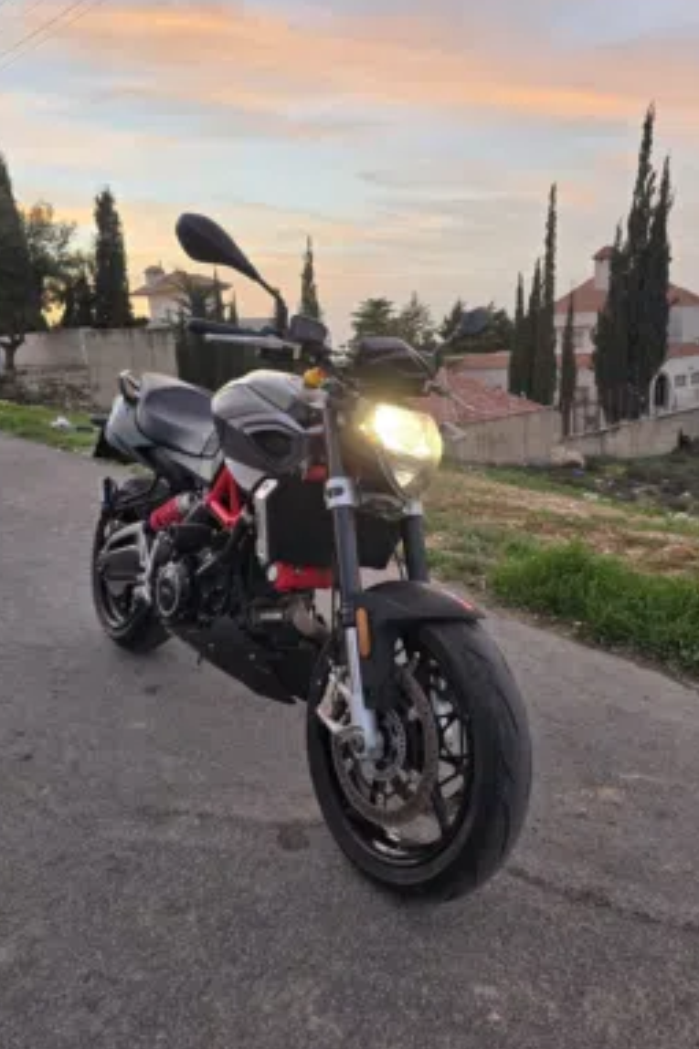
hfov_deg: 51.2
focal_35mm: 25
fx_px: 729
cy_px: 509
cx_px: 326
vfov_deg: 71.5
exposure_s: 1/180
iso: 160
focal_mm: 6.3
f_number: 1.7
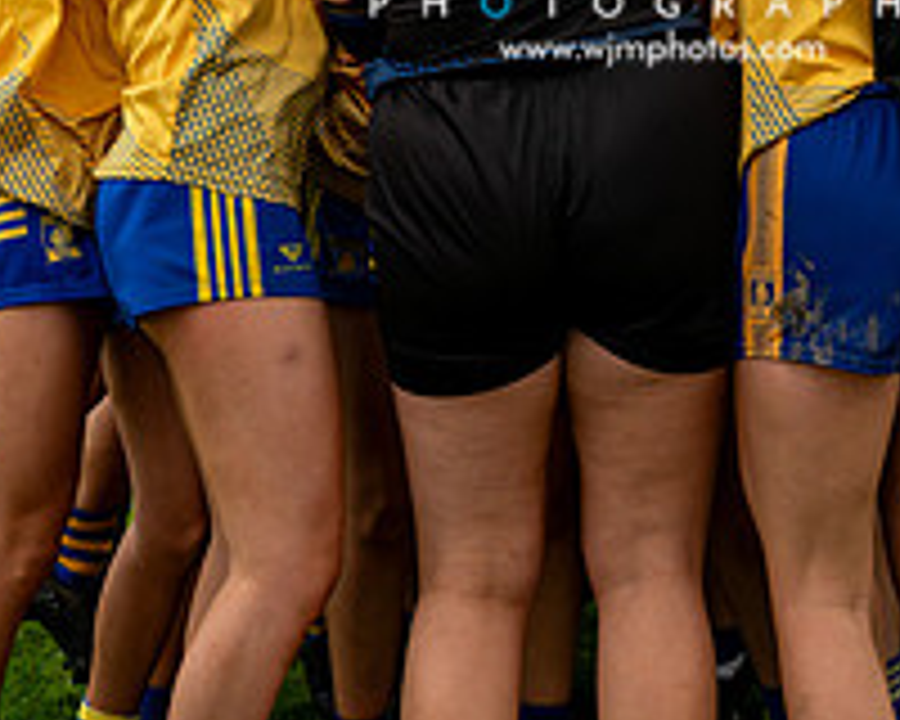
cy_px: -137
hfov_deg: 22.8
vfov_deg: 17.6
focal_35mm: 83
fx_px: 2211
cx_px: 662
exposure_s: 1/250
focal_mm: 30.5
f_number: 5
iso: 100
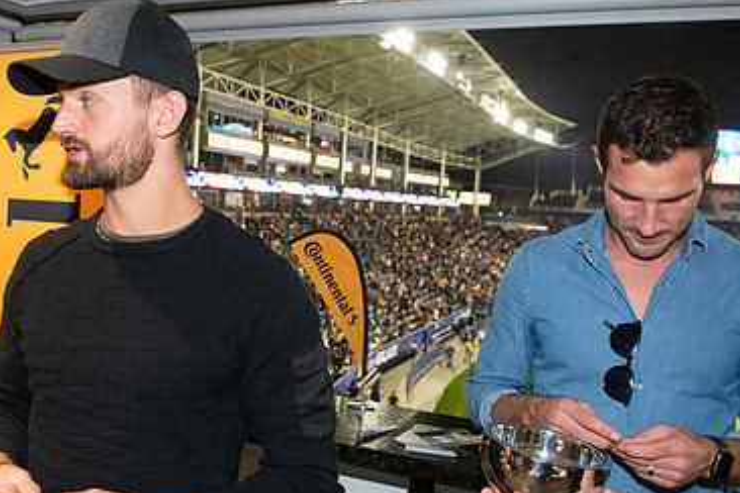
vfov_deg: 35.0
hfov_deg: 49.5
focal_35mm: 38
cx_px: 226
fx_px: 781
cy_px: 258
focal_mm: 24
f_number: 6.3
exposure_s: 1/60
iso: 640
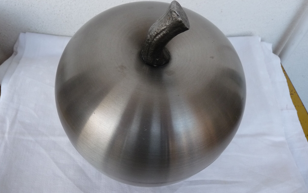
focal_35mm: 29
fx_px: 243
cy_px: 95
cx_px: 155
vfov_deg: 43.2
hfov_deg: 64.6
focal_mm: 4.8
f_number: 2.8
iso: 200
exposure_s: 1/30
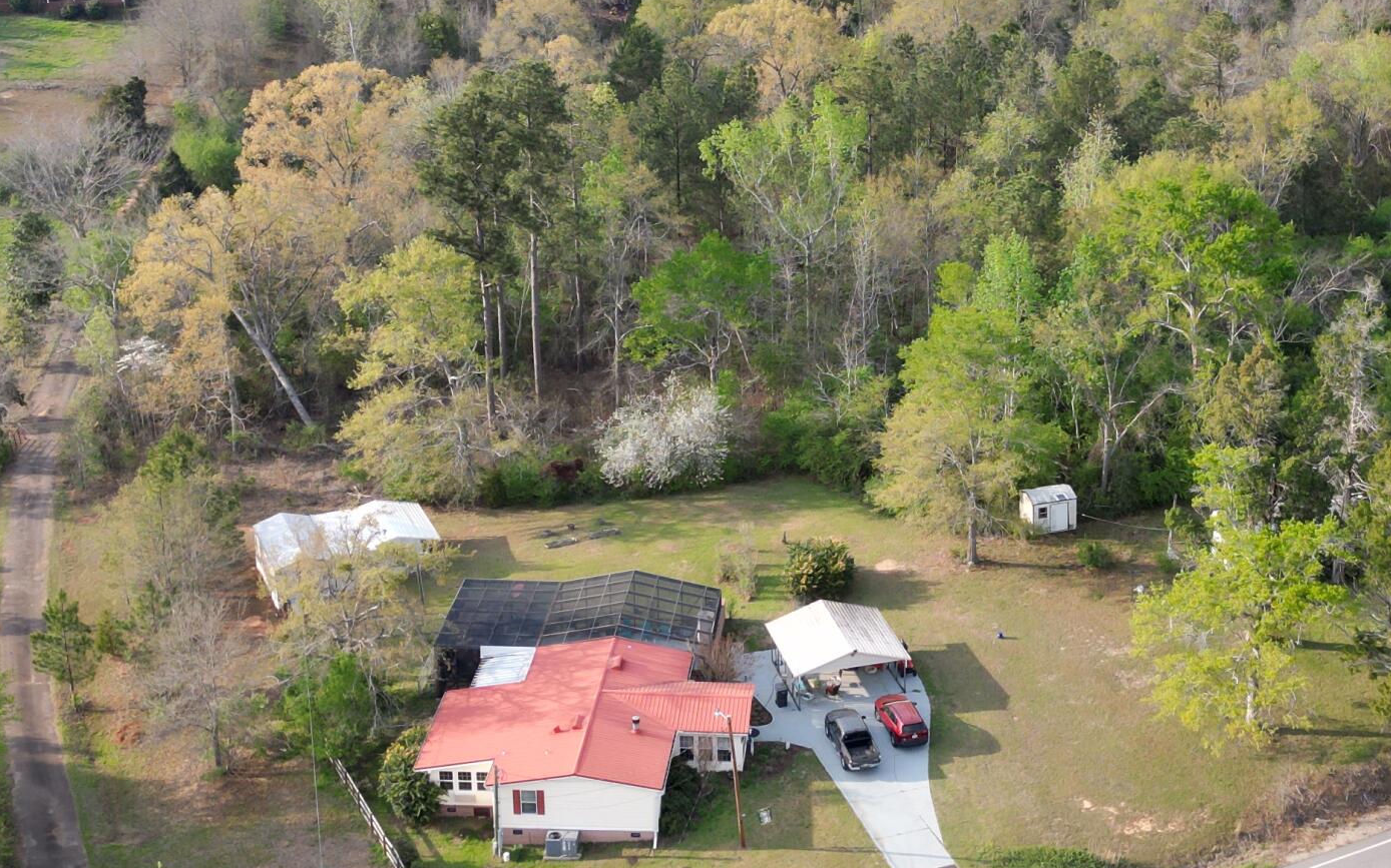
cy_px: 416
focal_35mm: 55
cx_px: 828
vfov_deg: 23.5
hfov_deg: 36.8
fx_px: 2085
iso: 100
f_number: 1.7
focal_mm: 6.72
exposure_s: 1/1000
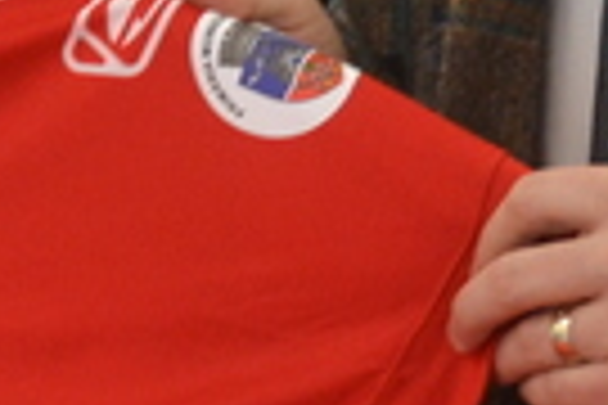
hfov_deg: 6.5
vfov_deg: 4.4
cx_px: -405
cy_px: -70
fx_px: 5252
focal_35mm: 311
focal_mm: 28
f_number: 4.5
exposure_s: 1/60
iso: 450
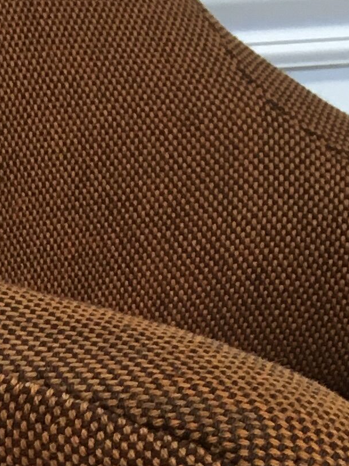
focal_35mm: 143
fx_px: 1923
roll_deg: +2.2
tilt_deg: -26.7
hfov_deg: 9.9
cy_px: 1044
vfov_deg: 11.8
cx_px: -258
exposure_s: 1/33
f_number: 2.2
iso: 80
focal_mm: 4.15
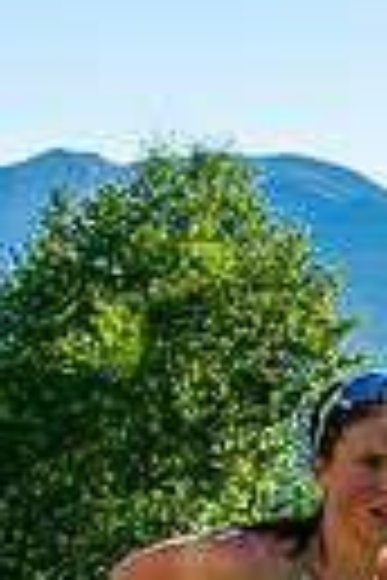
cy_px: 962
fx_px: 2870
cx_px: 520
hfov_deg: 7.6
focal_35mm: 178
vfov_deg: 11.0
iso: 200
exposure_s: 1/400
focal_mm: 34
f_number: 8
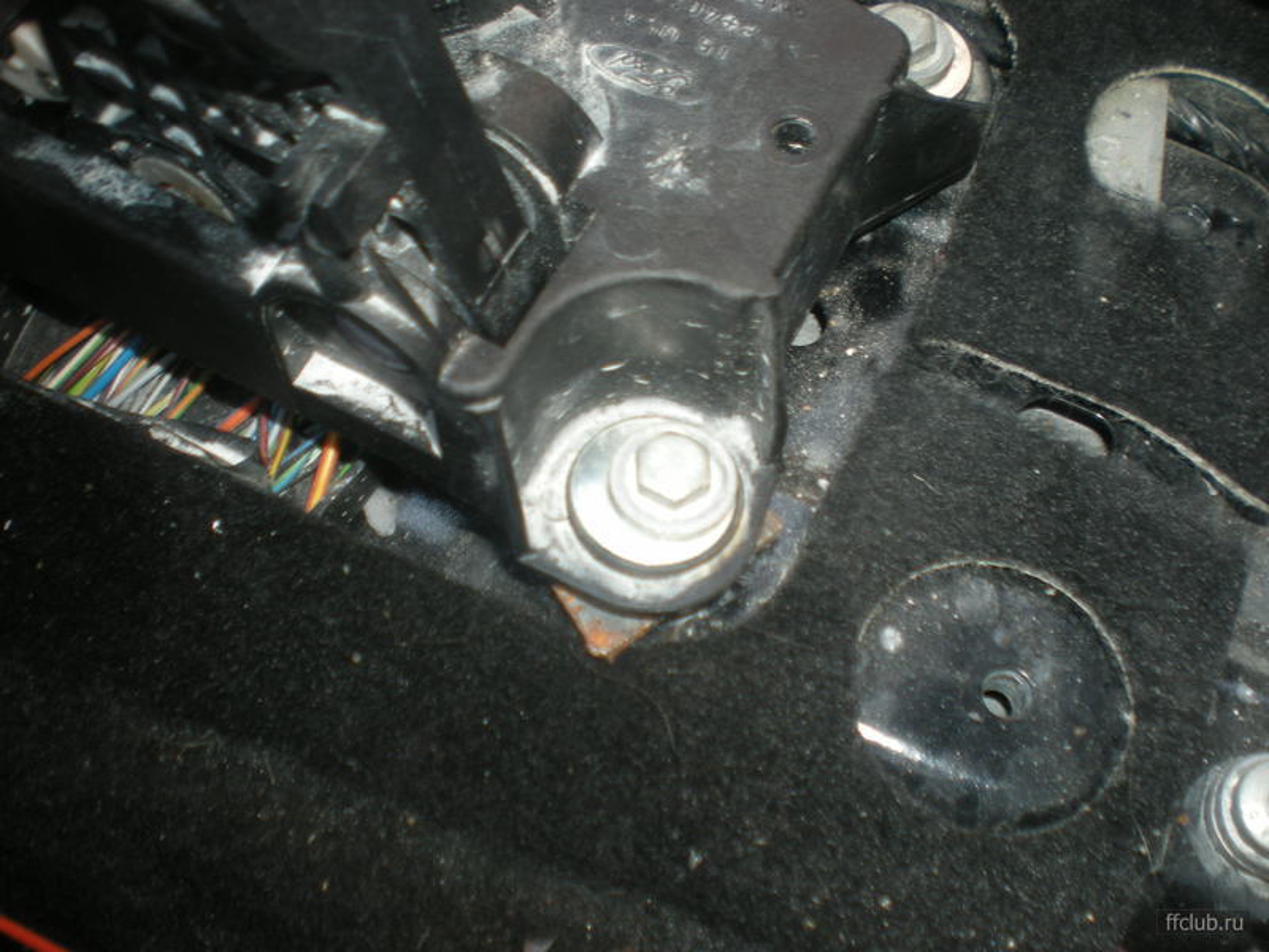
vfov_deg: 37.7
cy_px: 476
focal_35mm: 38
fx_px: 1393
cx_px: 634
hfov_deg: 49.0
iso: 64
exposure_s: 1/30
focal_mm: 6.3
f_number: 3.1
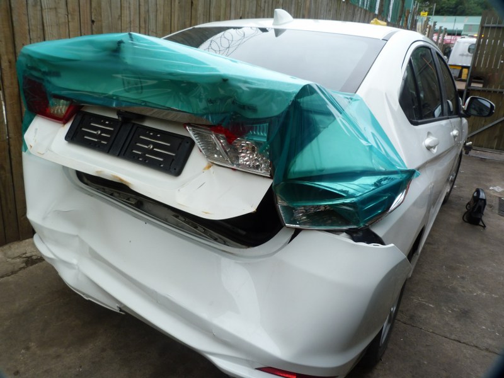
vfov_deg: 54.9
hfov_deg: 69.4
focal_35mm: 25
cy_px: 189
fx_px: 364
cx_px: 252
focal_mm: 4.5
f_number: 4
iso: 80
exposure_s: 1/250
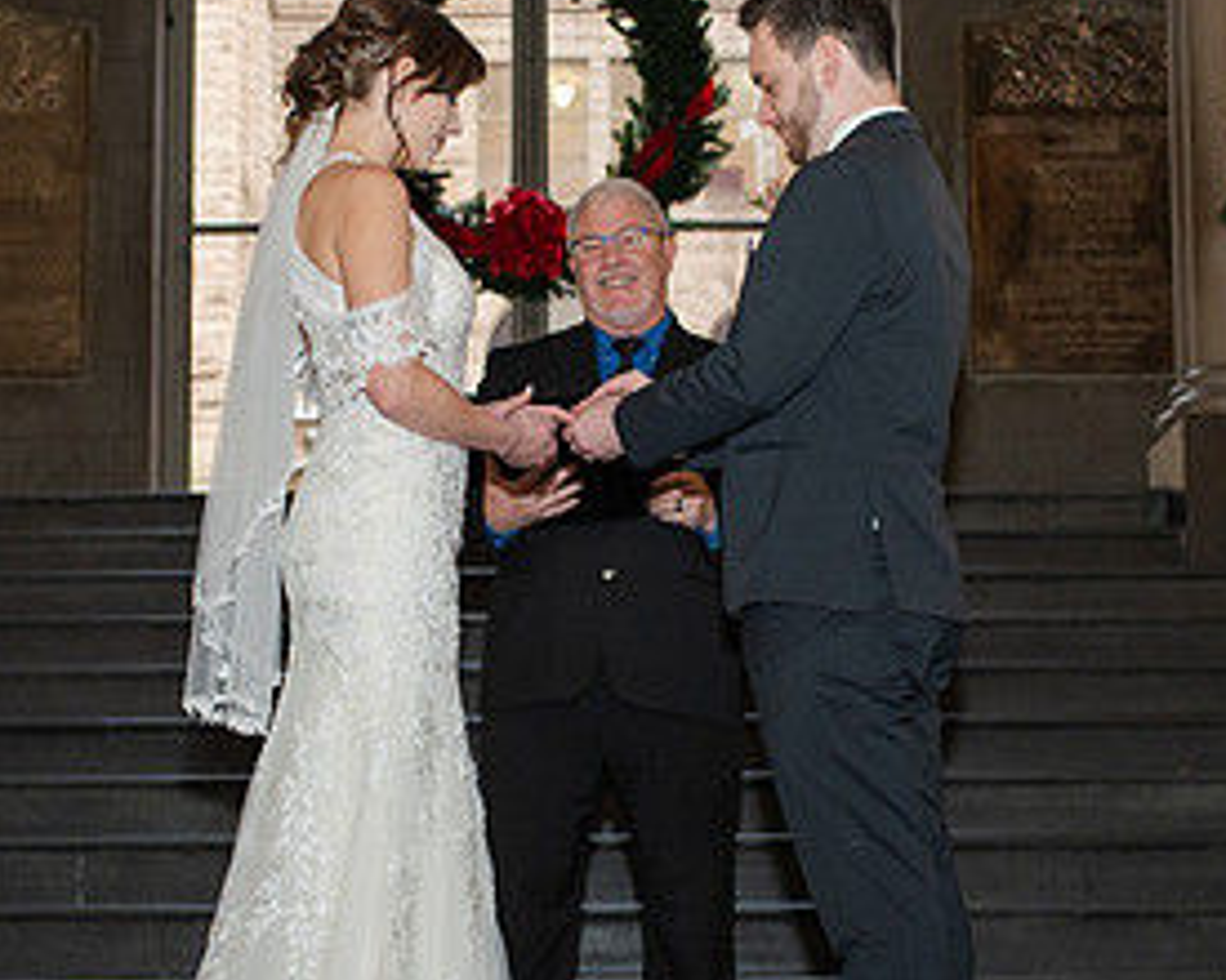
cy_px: 645
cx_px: 535
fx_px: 3266
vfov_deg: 17.0
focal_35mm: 90
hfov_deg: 21.3
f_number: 3.5
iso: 1000
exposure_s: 1/200
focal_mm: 35
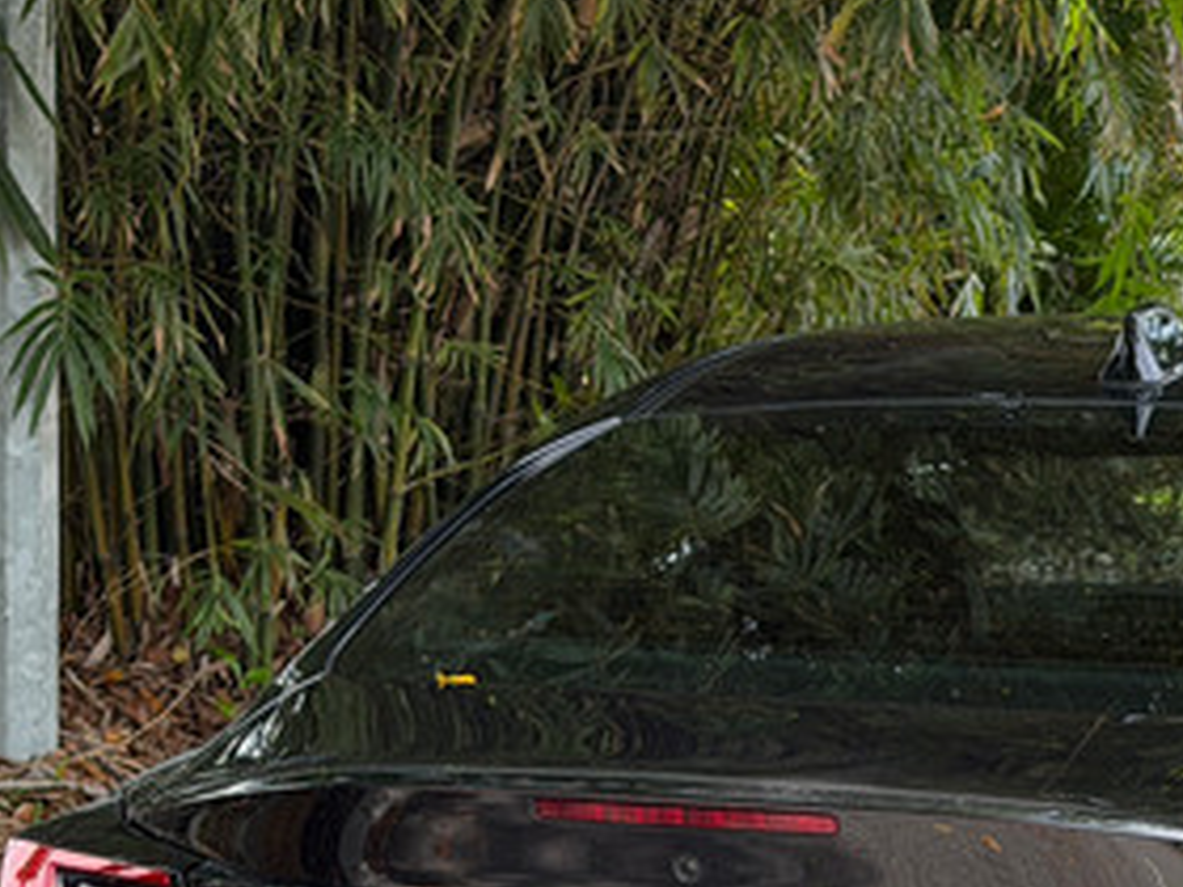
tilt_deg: -11.0
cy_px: 1107
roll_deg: -2.9
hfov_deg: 13.5
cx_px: 1153
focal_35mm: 144
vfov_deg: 10.1
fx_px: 4921
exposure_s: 1/962
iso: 100
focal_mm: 6.76
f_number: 1.78
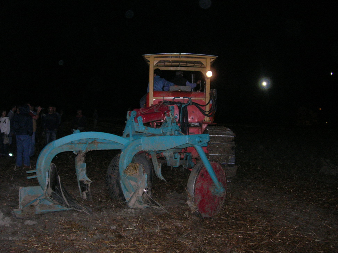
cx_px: 172
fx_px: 391
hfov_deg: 46.8
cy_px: 124
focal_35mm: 40
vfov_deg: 36.0
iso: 200
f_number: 2.8
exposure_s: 1/60.1
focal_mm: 7.8
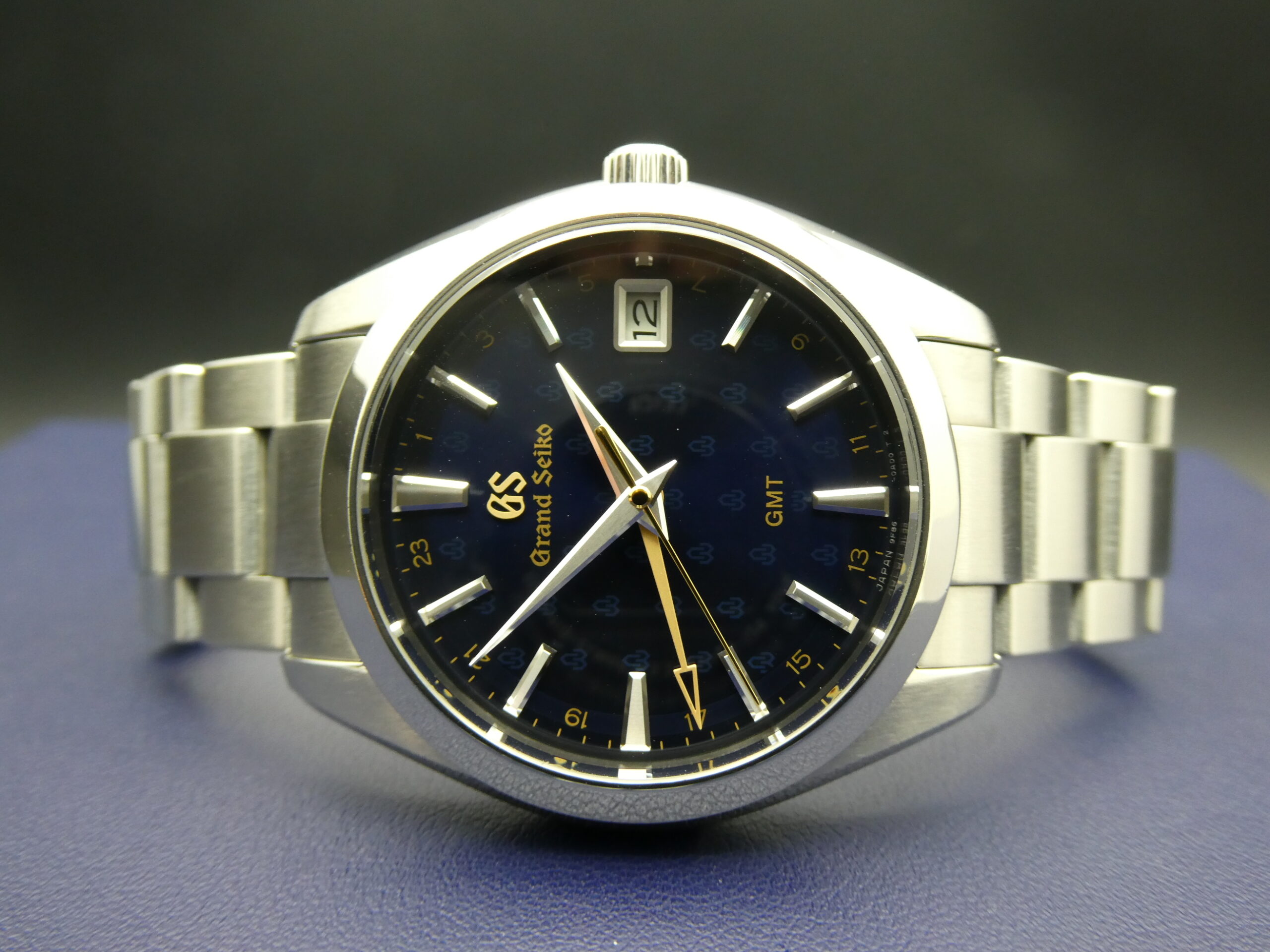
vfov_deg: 40.7
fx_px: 1284
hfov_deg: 52.6
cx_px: 635
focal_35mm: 35
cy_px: 476
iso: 320
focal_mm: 6.3
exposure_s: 1/80
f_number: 3.7
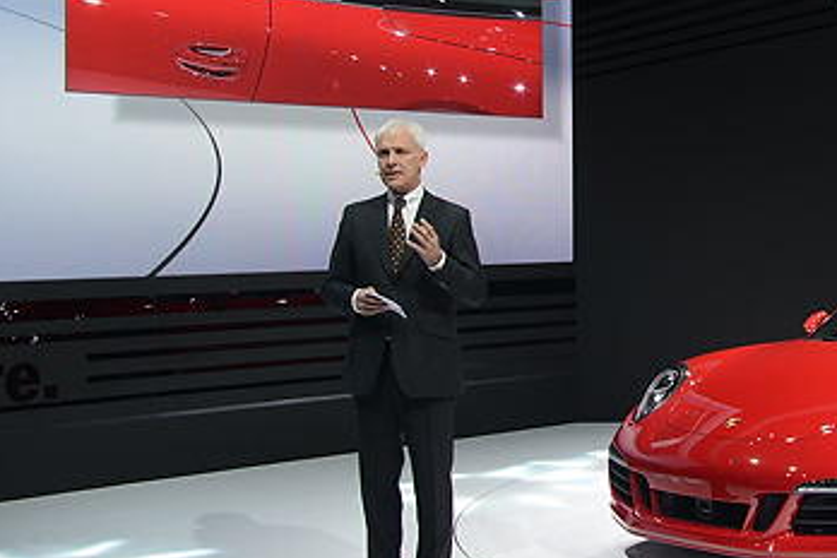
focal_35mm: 62
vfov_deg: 21.8
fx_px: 1441
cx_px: 717
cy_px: 183
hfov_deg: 31.2
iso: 400
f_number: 7.1
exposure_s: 1/125
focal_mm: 36
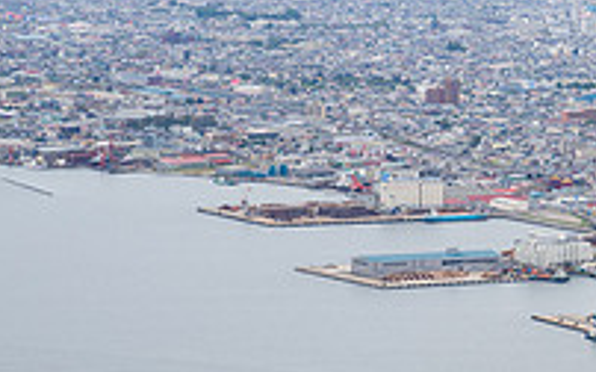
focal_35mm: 205
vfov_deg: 6.4
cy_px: 362
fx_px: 3328
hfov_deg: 10.0
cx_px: 823
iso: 200
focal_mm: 70
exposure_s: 1/125
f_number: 8
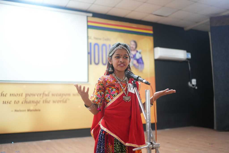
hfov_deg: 54.4
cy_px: 76
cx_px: 114
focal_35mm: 35
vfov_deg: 37.9
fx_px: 223
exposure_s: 1/125
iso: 2000
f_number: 2
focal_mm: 35
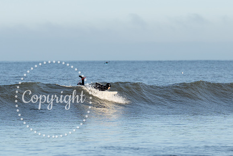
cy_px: 85
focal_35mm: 469
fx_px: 3036
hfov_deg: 4.4
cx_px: 124
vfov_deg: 2.9
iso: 160
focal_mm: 200
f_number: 4
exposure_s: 1/1000
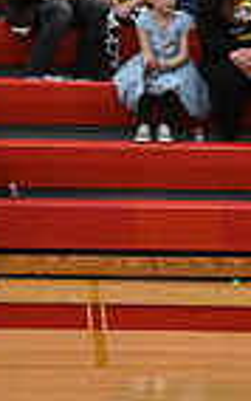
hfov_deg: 3.0
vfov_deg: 4.8
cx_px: 736
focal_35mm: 436
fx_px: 4762
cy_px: 479
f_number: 4
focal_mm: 70
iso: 3200
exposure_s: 1/400
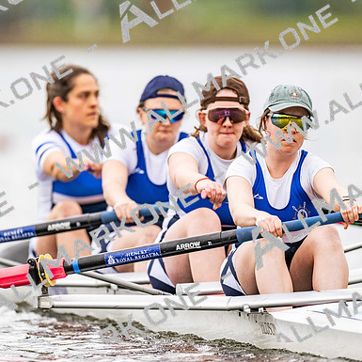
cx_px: 171
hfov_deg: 2.3
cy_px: 181
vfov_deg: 2.3
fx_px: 9098
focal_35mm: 769
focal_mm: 600
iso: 1250
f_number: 4
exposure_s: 1/2500
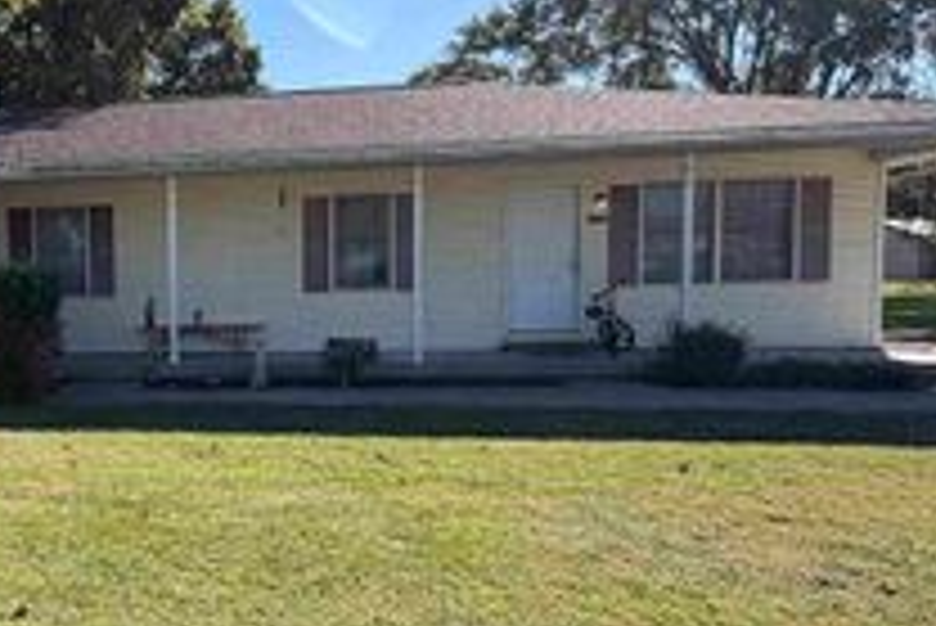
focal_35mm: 35
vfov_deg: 37.9
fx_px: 911
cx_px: 122
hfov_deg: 49.4
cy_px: 331
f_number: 2.2
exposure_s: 1/770
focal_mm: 2.22
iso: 40
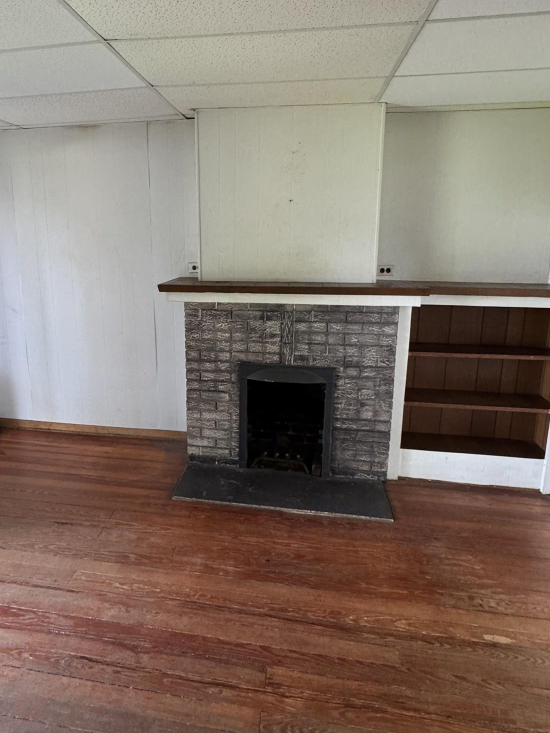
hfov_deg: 60.5
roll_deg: +1.3
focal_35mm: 22
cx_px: 216
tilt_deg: -9.5
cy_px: 322
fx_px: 466
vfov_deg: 76.1
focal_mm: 2.22
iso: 400
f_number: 2.2
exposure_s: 1/60
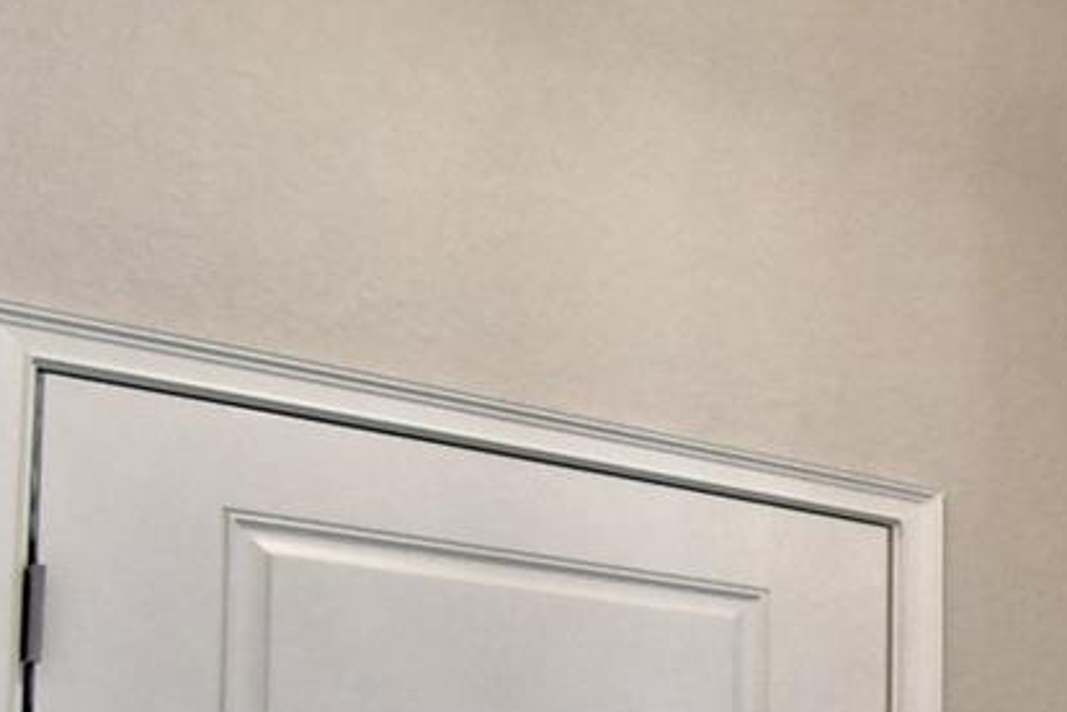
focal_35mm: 58
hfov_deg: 22.9
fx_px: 1719
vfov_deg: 21.2
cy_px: 929
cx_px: 1825
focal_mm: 10
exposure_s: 1/60
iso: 400
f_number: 4.5
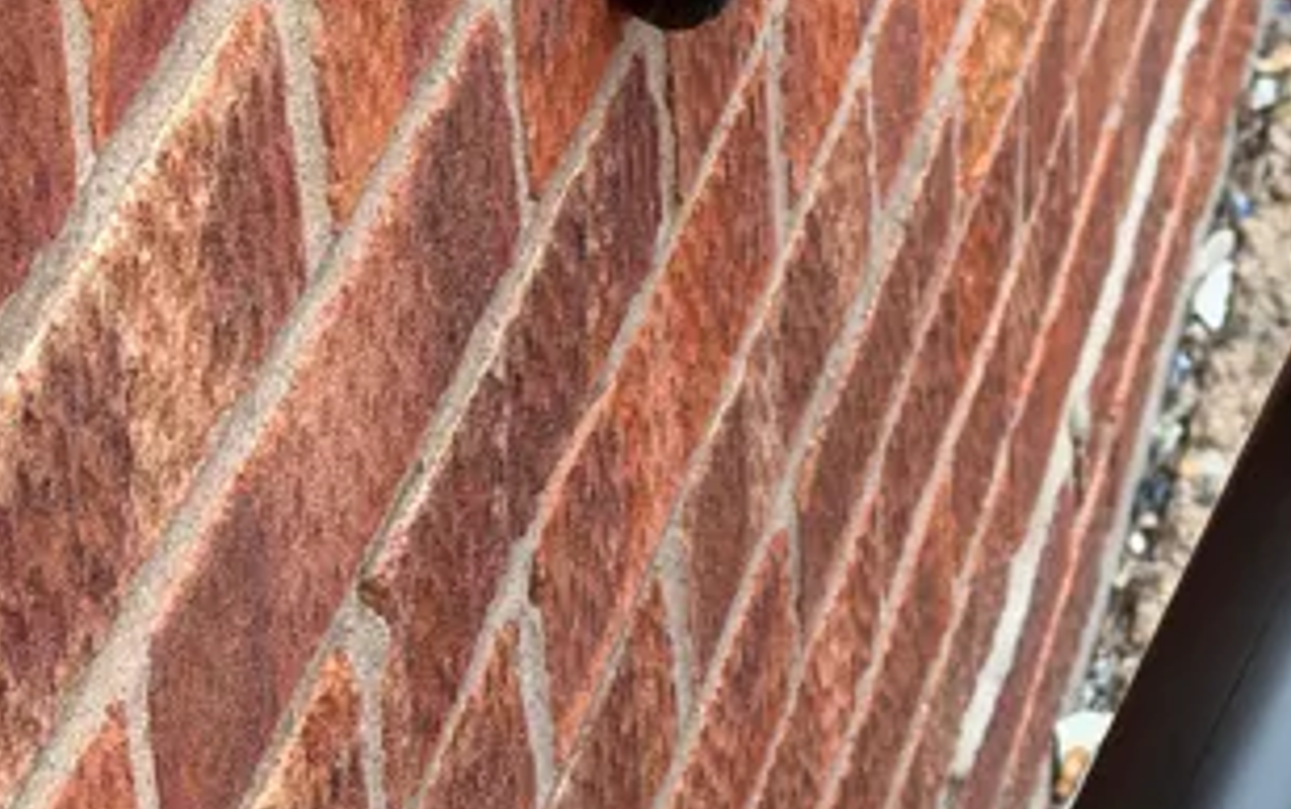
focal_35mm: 132
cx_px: 1593
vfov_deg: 9.9
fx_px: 4648
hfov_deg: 15.2
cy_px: 344
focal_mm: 6.76
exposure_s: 1/137
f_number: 1.78
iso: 50
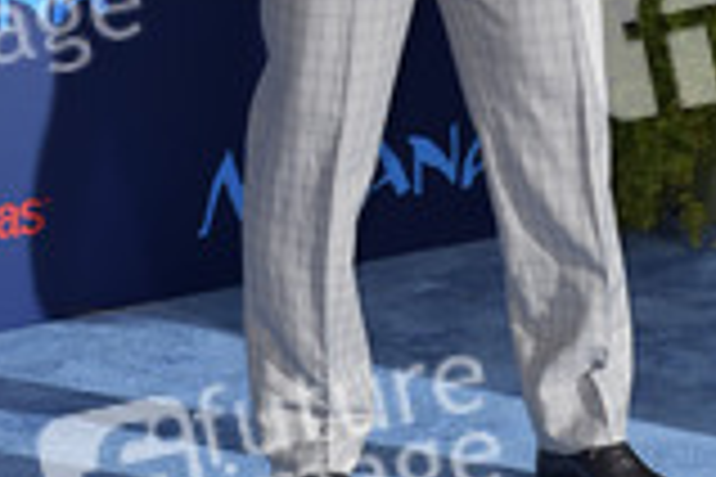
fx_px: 3500
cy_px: -212
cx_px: 403
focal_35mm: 176
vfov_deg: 7.7
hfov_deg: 11.7
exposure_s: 1/320
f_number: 4.5
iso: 400
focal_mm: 70
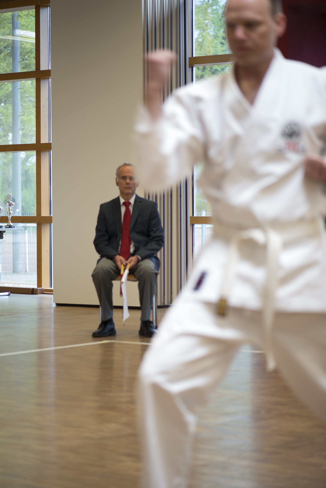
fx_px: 1425
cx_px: 163
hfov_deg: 13.1
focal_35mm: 105
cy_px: 244
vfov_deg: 19.4
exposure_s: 1/125
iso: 1250
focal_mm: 105
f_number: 2.8
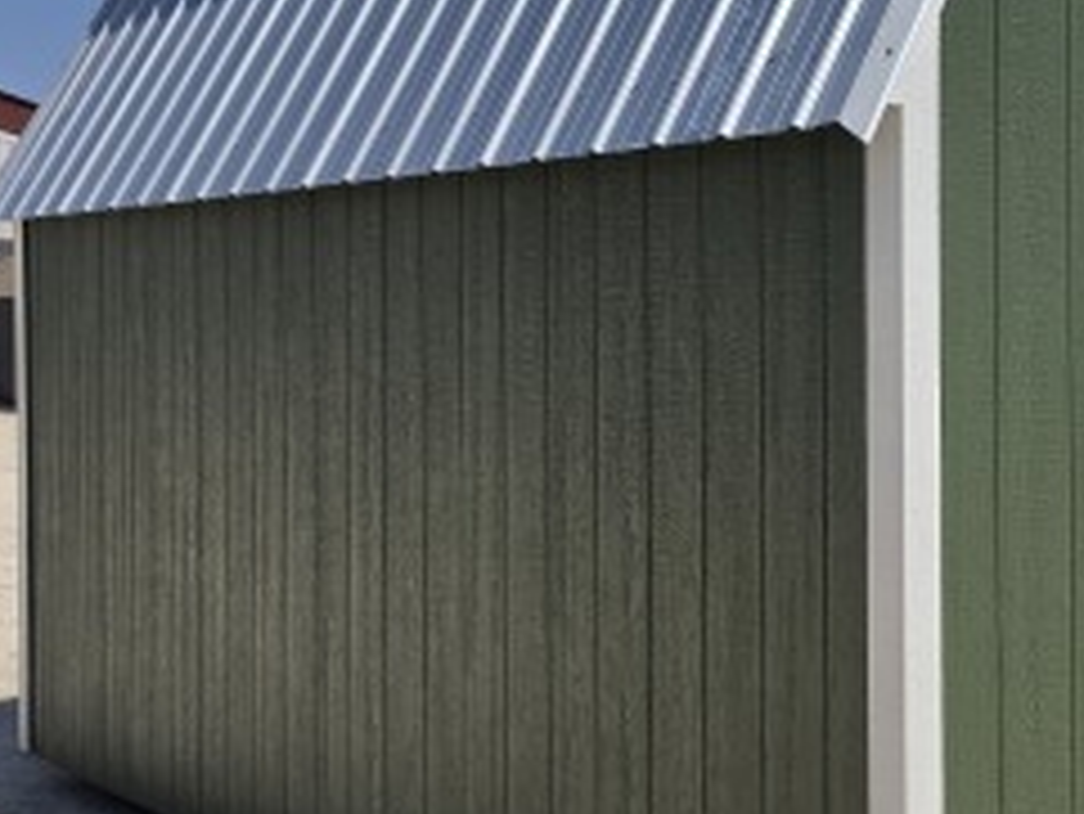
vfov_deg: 24.0
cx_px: 904
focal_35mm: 61
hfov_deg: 30.7
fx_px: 1911
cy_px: 400
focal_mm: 6.5
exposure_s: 1/7939
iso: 32
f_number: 1.4
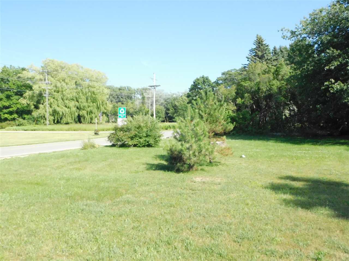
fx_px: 302
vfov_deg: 46.8
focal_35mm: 30
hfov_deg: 60.0
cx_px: 174
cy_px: 130
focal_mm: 5.3
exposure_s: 1/1500
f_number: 6.4
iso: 1600
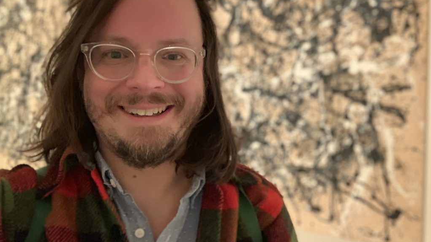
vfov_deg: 33.7
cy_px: 110
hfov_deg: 56.6
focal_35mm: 35
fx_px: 400
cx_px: 216
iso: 500
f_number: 2.2
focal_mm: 2.87
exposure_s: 1/17
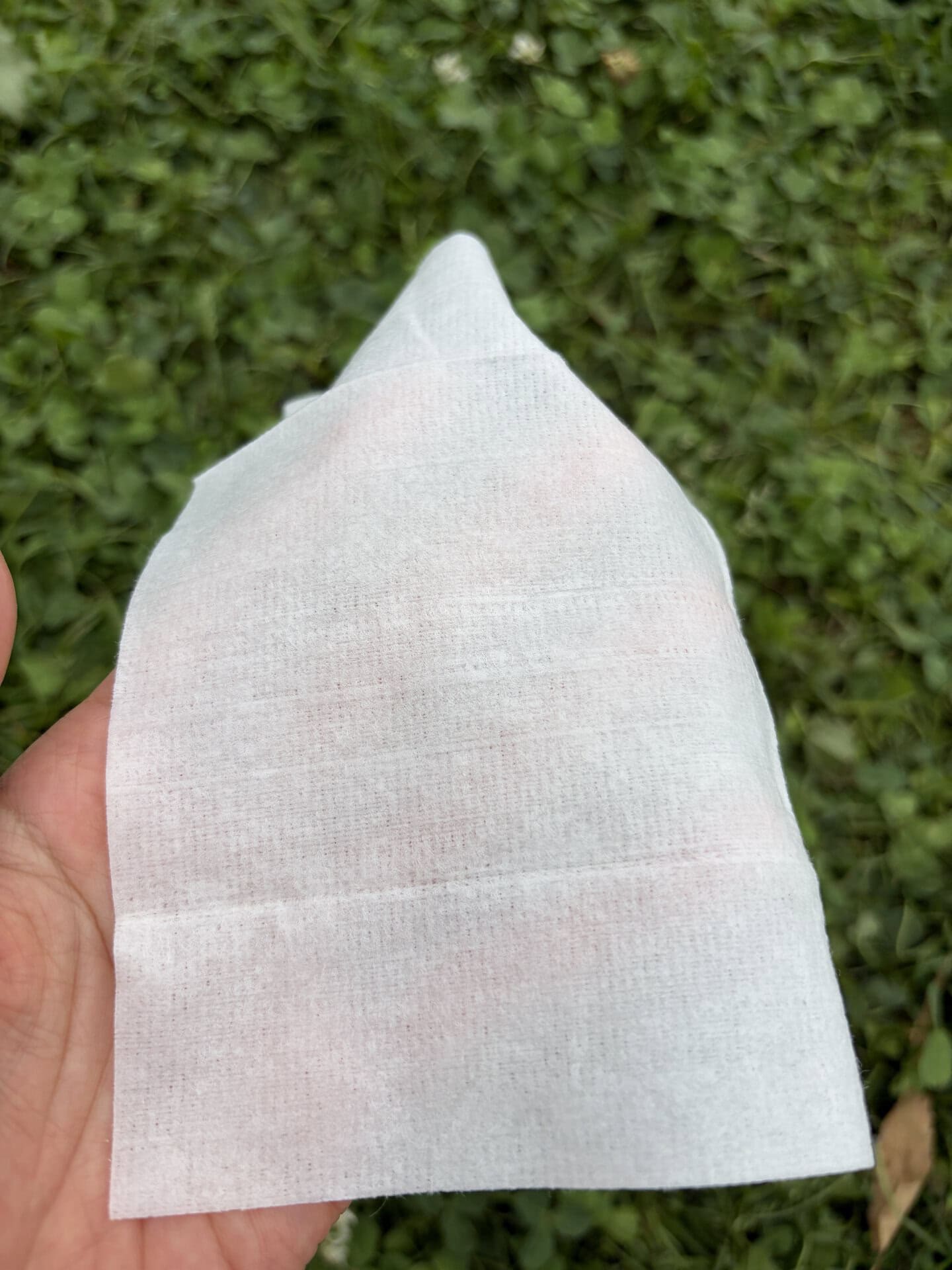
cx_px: 476
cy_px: 635
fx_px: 953
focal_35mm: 26
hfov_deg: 53.1
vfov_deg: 67.3
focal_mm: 6
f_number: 1.6
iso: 50
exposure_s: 1/2639
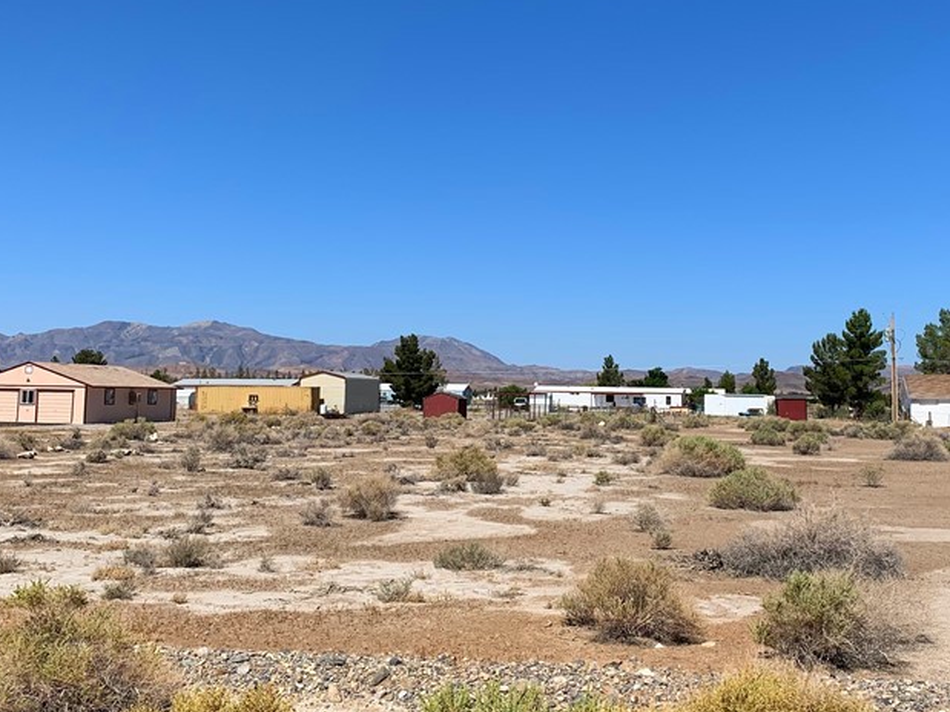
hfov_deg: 43.7
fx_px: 1180
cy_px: 276
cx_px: 548
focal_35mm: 43
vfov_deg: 33.5
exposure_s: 1/3650
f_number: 1.8
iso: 25
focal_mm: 4.25
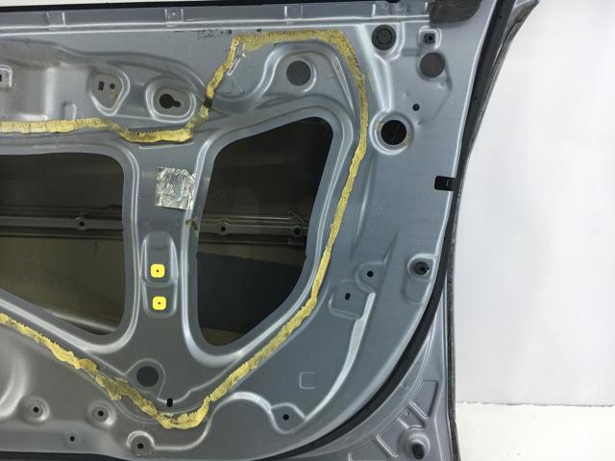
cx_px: 308
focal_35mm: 29
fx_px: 515
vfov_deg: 48.2
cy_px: 230
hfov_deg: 61.7
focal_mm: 4.15
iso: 25
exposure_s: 1/50
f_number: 2.2
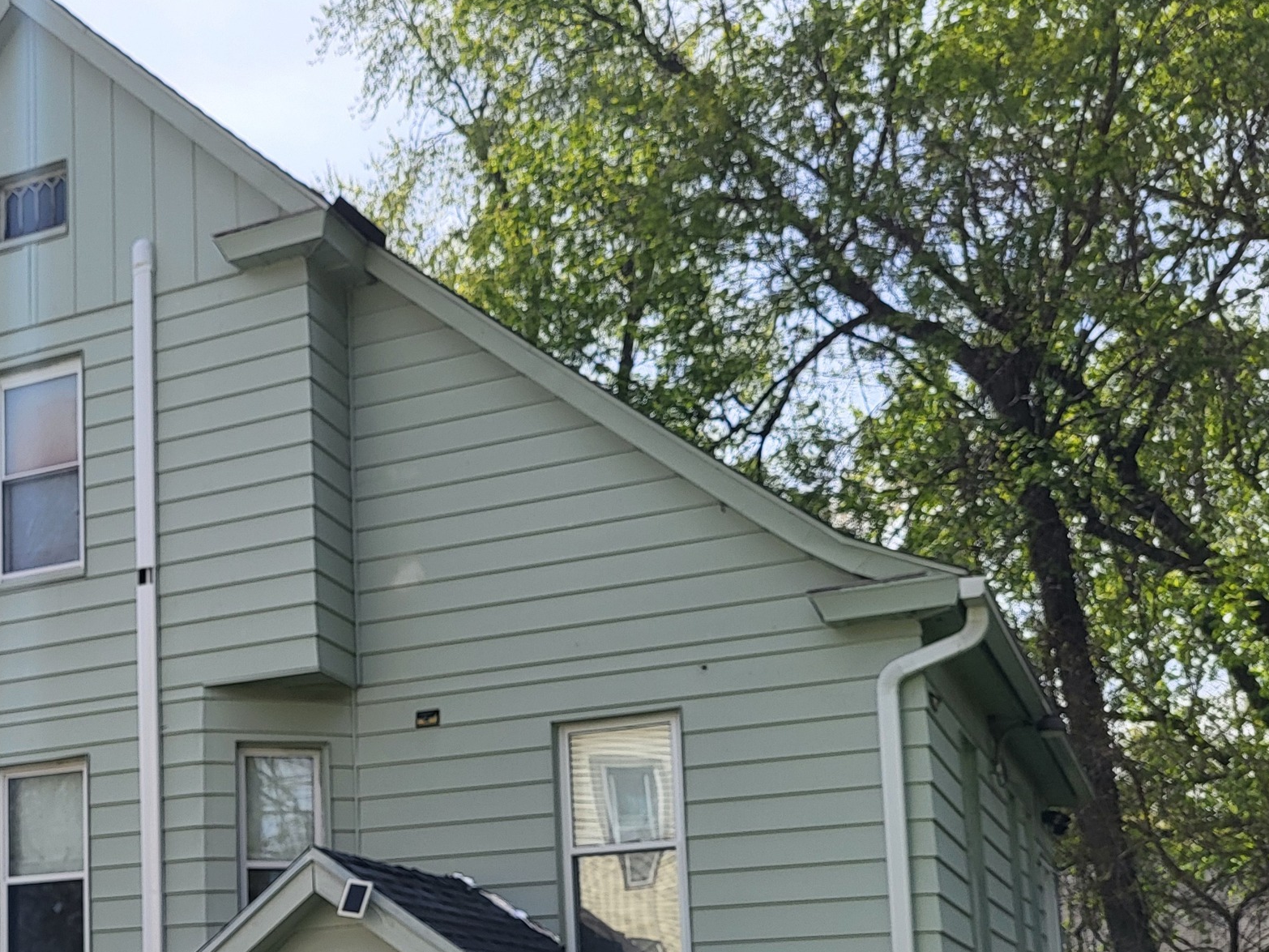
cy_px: 880
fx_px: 1870
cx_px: 99
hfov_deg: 35.1
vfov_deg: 27.4
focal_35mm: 51
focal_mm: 5.4
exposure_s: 1/1849
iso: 40
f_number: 1.8
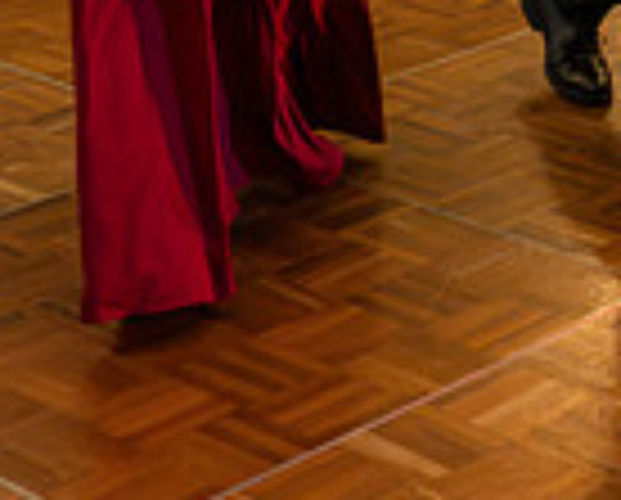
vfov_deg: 9.8
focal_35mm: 141
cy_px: -651
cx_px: 595
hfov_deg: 13.5
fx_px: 2597
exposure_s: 1/320
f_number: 2.8
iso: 2500
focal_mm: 24
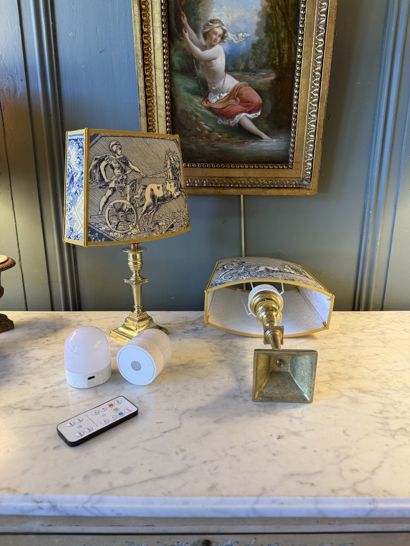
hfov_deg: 56.8
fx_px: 379
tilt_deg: -14.6
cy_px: 273
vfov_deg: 71.6
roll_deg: -0.3
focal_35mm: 24
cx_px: 205
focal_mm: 6.76
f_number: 1.78
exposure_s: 1/100
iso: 200
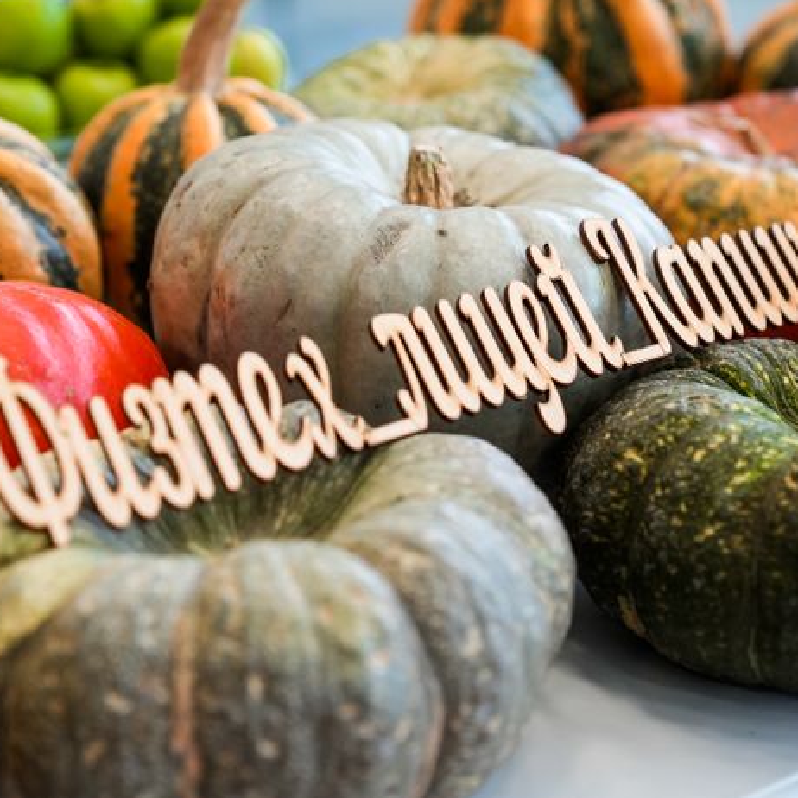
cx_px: 440
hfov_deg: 21.4
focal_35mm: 81
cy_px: 397
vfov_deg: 21.4
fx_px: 2113
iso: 1250
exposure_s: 1/320
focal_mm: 63
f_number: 2.8
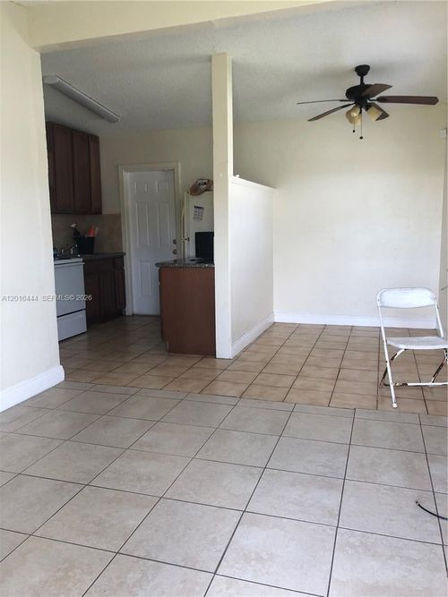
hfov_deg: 49.7
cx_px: 224
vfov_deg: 63.5
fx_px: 483
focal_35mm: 28
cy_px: 298
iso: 25
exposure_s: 1/40
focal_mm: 4
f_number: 1.8
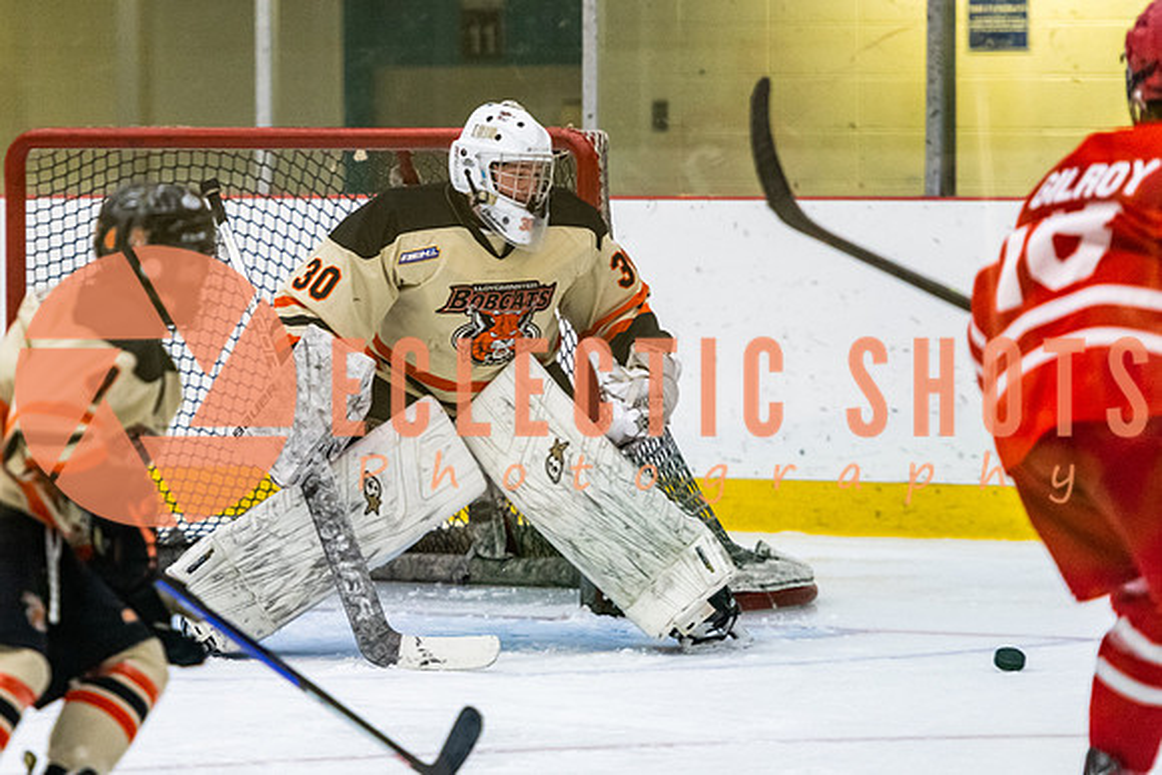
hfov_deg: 7.9
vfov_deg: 5.3
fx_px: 8375
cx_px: 379
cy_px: 491
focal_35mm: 259
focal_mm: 170
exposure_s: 1/640
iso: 3200
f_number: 3.2
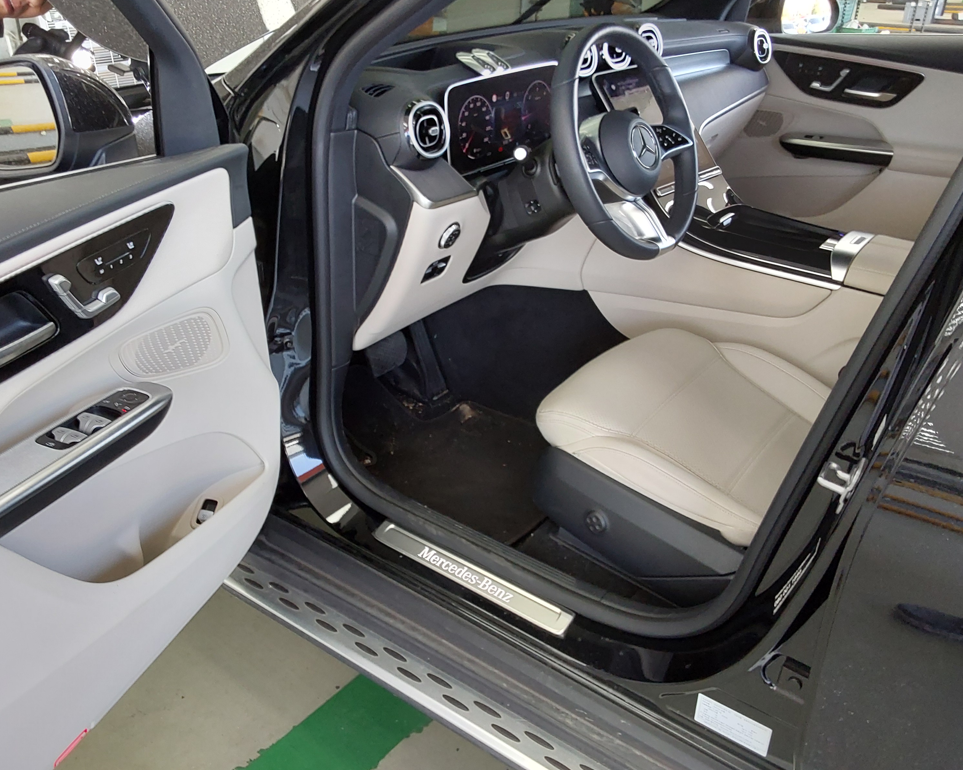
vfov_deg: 48.5
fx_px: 855
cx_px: 440
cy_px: 376
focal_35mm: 30
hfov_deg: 58.7
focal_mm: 2.91
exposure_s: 1/60
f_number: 1.9
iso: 80
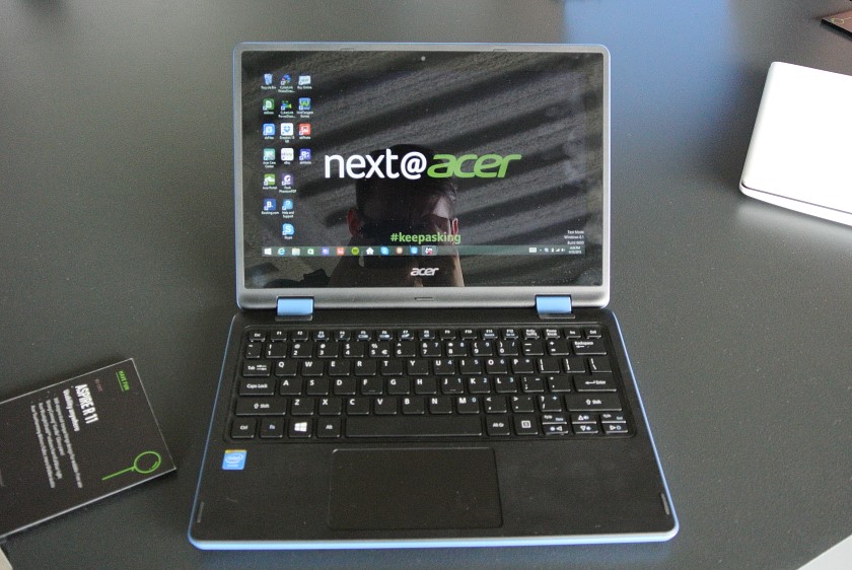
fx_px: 805
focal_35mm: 34
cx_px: 426
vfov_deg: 39.0
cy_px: 285
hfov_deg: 55.7
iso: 1250
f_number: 3.8
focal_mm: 12.7
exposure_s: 1/30
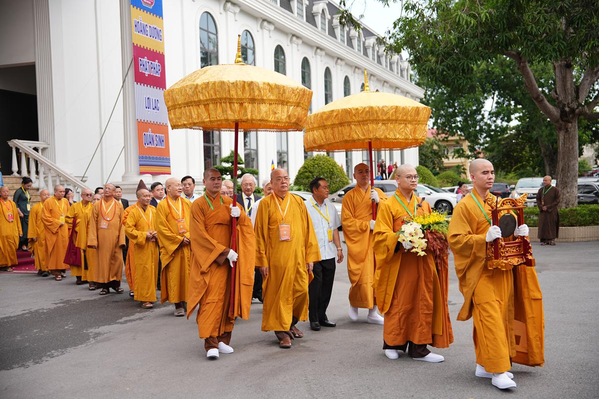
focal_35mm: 42
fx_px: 699
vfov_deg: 31.9
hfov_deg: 46.4
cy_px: 200
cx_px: 300
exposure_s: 1/500
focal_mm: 42
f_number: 2.8
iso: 100
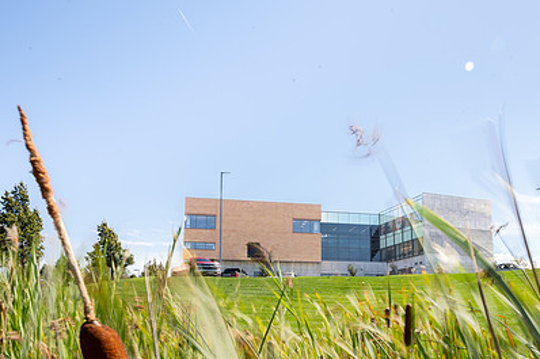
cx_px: 350
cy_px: 247
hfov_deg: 53.6
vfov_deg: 37.3
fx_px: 525
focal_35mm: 35
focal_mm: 24
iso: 50
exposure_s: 1/10
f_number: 22
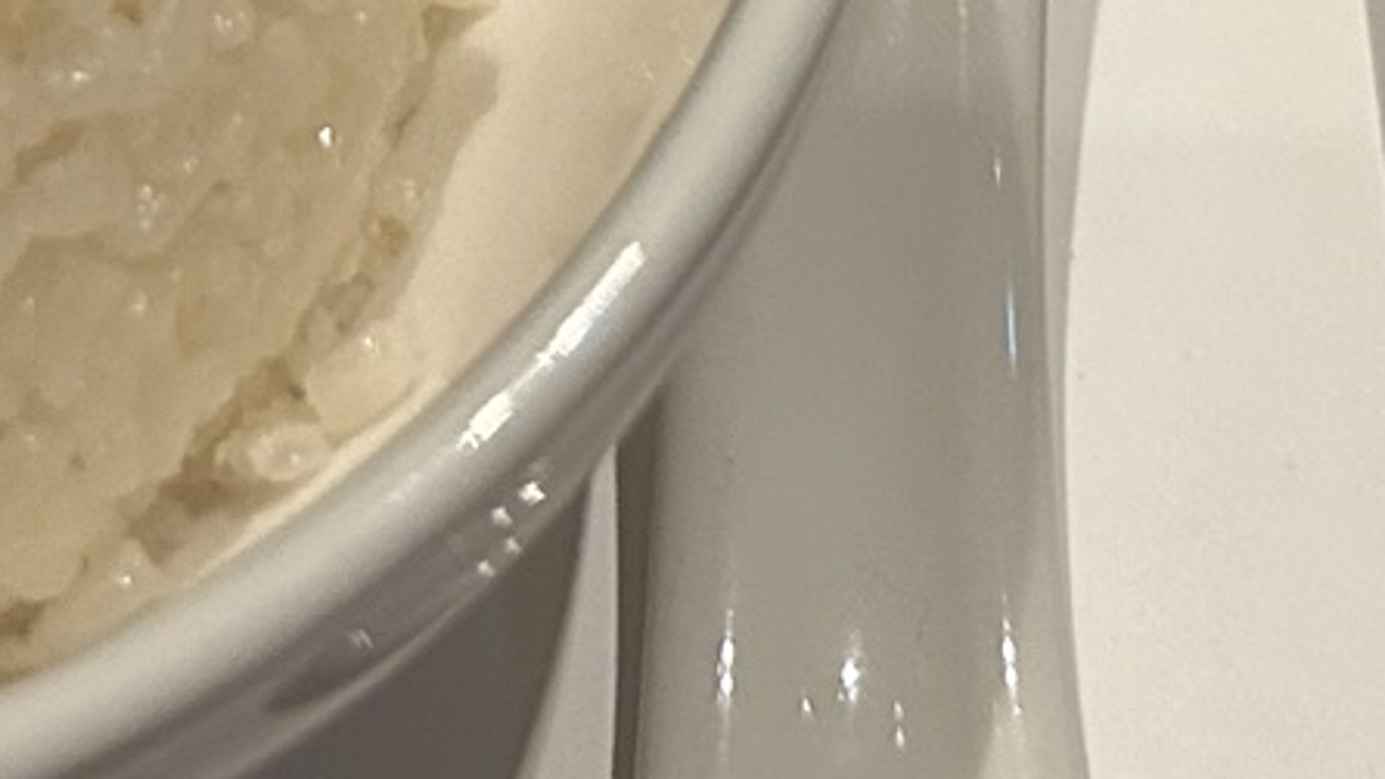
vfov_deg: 9.2
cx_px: 804
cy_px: -590
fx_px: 4665
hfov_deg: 16.9
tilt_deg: -53.4
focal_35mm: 127
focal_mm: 5.7
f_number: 1.5
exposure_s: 1/50
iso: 250
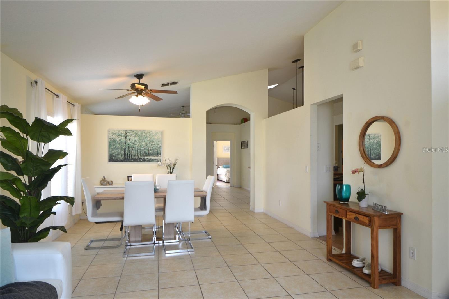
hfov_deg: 77.3
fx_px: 281
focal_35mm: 22
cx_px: 224
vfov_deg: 56.1
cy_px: 150
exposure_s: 1/25
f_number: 4
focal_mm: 15
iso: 100
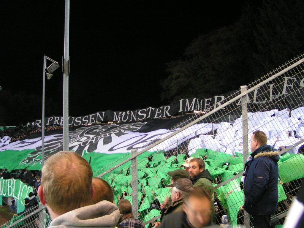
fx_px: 334
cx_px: 152
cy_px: 114
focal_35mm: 38
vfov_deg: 37.7
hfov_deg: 49.0
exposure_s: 1/13
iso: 200
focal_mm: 5.8
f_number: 2.8
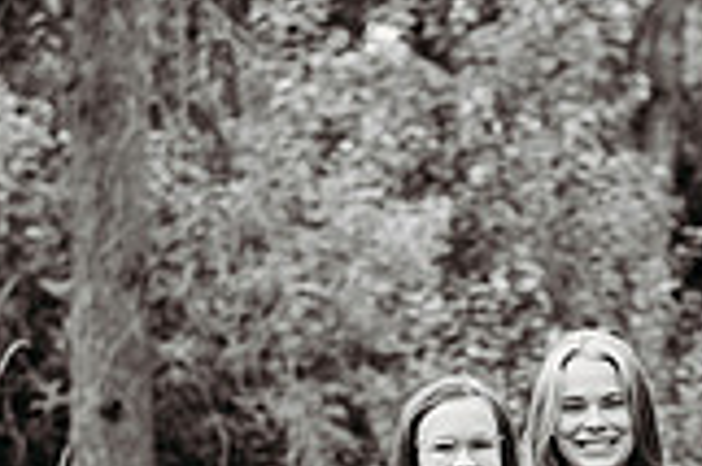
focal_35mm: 209
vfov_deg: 6.4
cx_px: 916
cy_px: 801
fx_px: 4071
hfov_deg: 9.7
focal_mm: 58
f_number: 2.8
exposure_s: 1/320
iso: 400
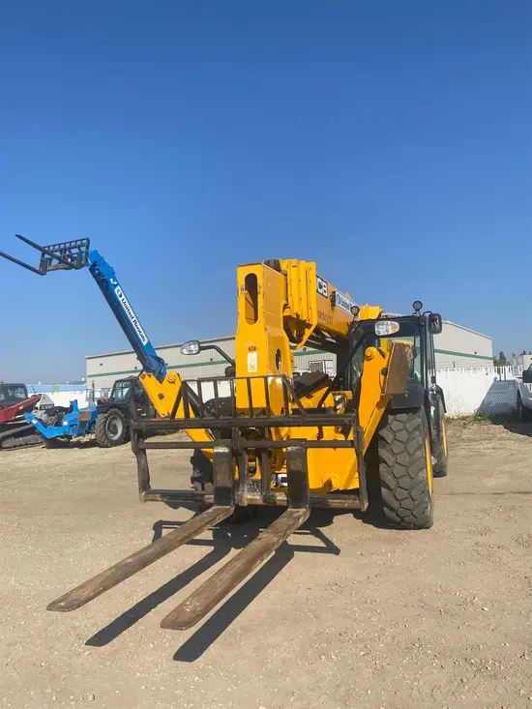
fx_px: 533
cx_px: 266
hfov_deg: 53.1
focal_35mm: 26
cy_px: 354
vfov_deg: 67.3
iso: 32
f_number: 1.8
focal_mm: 4.25
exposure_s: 1/3846
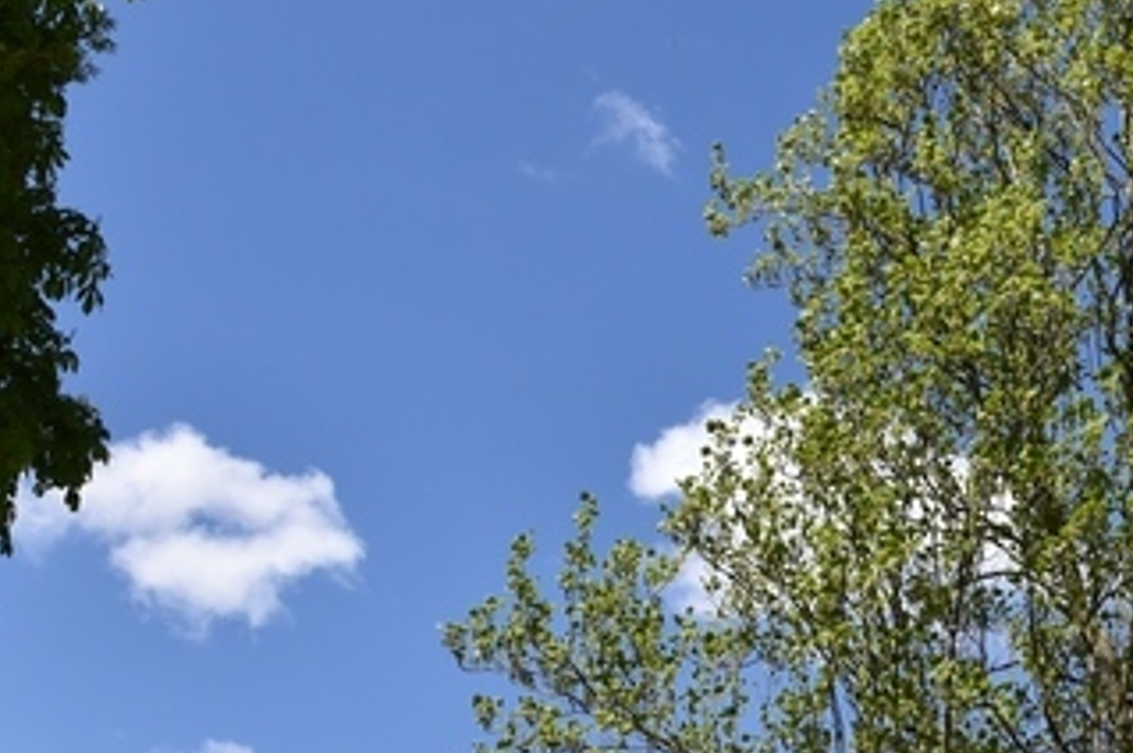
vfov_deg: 22.1
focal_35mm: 61
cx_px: 1030
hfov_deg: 31.3
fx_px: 1918
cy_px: 540
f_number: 8
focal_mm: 18
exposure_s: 1/500
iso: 200
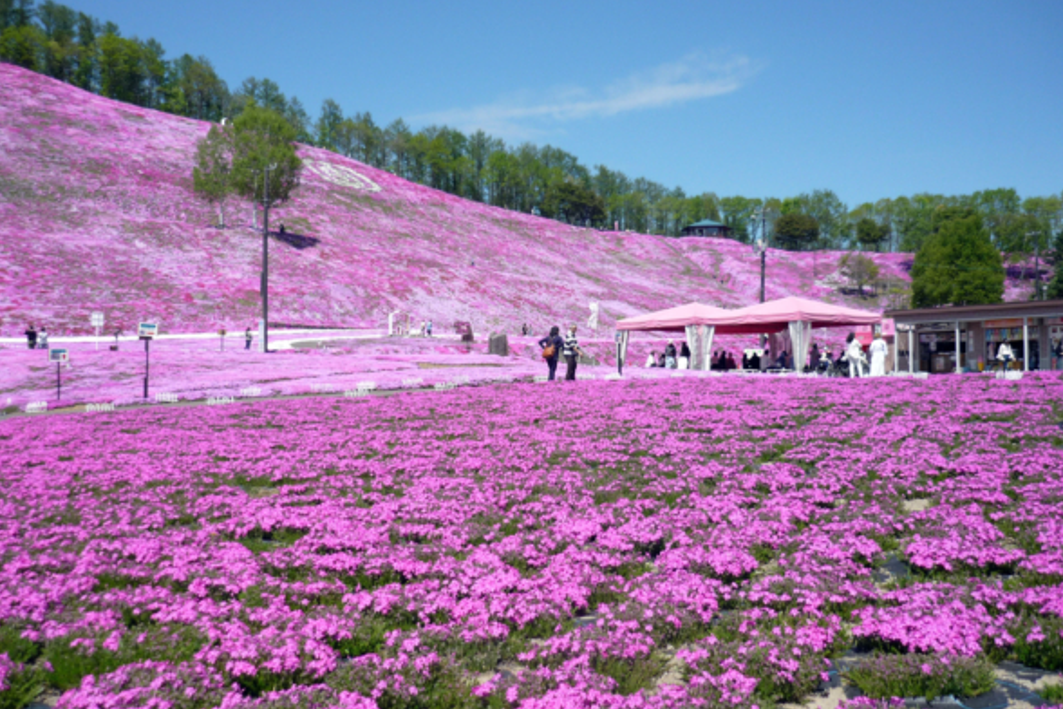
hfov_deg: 54.4
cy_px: 340
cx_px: 528
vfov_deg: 37.8
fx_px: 1033
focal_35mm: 35
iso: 100
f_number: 8
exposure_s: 1/200
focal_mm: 5.5
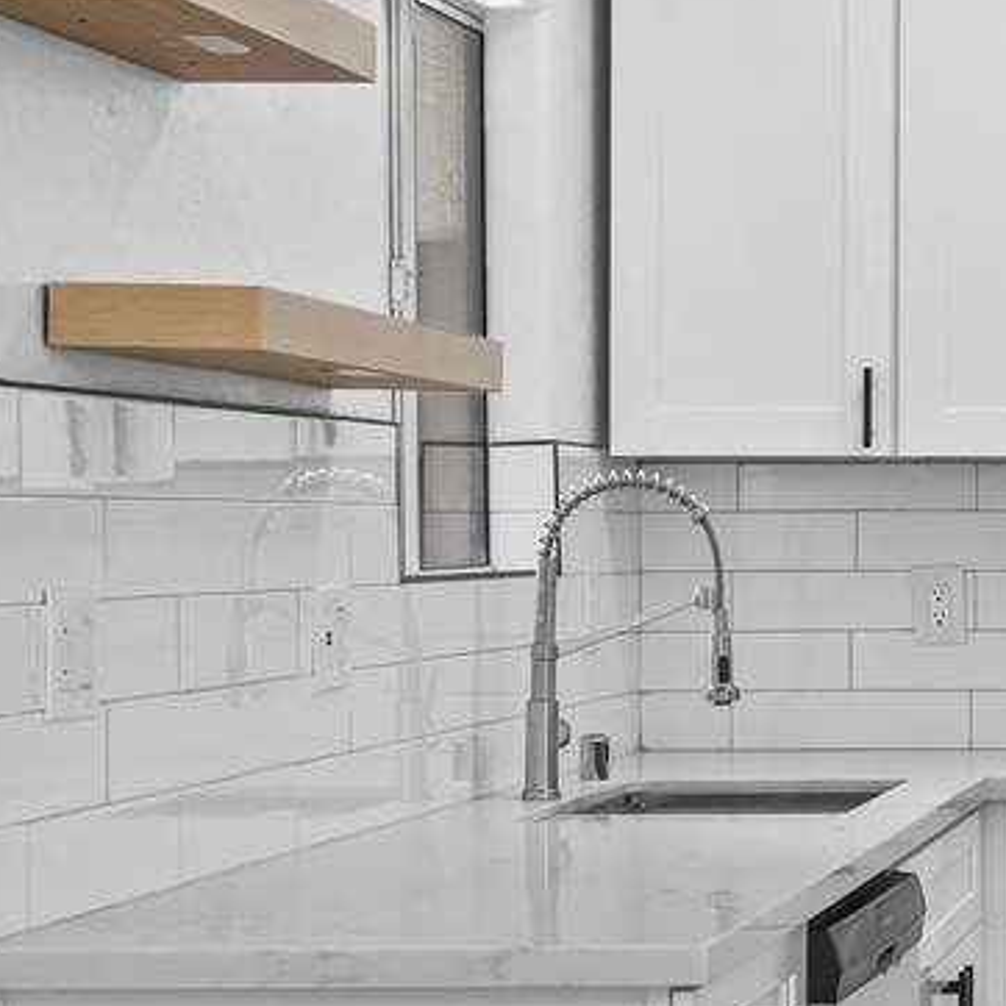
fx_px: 3518
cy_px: 539
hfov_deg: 15.3
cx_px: 1398
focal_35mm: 107
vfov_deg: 16.3
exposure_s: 1/2
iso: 400
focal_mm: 28
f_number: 8
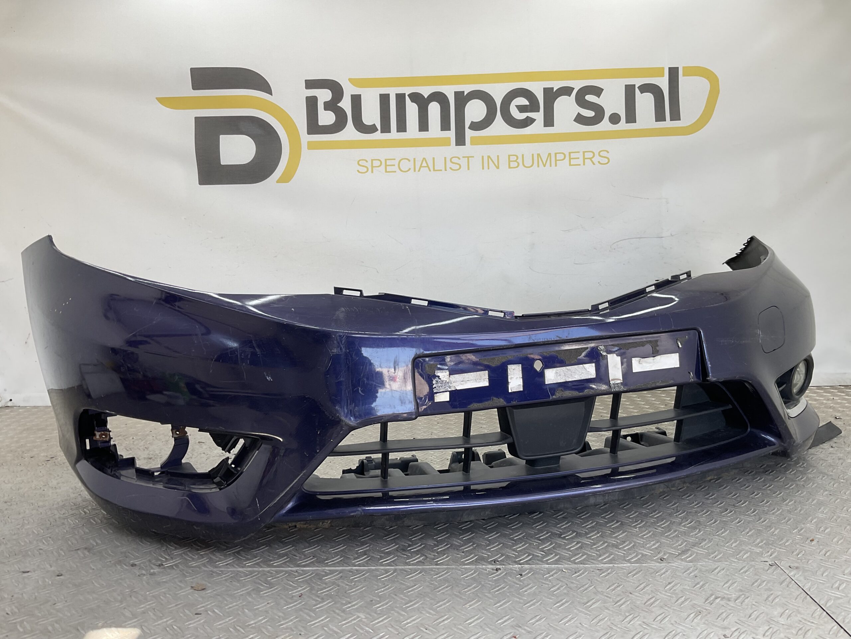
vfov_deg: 48.2
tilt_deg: -7.7
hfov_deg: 61.7
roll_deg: +1.2
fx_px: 713
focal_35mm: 29
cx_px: 426
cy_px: 320
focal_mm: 3
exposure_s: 1/127
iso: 16
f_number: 1.8
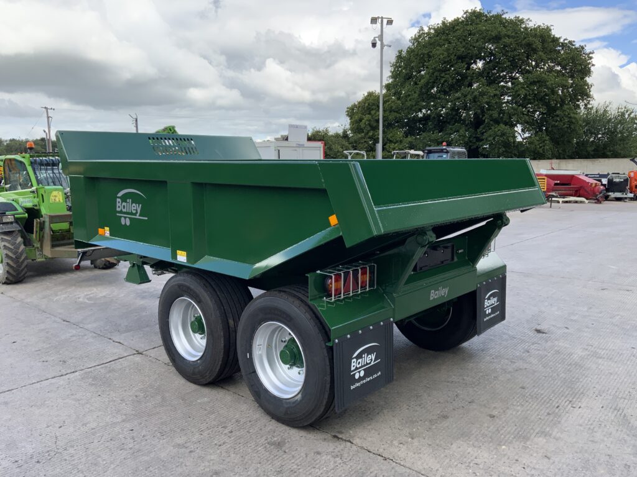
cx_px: 318
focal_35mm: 29
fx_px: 534
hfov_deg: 61.7
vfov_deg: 48.2
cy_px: 238
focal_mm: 3
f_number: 1.8
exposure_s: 1/719
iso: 16
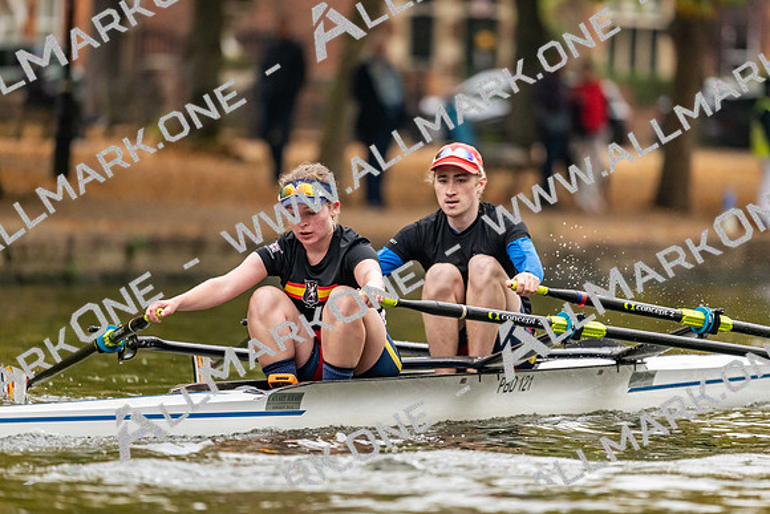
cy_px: 257
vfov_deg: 3.4
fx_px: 8557
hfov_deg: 5.2
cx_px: 385
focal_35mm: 400
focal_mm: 400
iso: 3600
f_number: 4.5
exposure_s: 1/2500
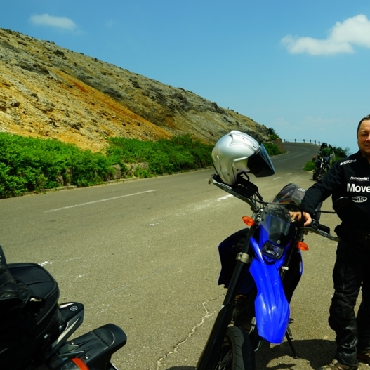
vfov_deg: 52.5
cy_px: 185
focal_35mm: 31
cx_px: 255
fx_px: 375
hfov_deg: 51.3
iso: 100
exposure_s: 1/125
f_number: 9.5
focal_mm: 24
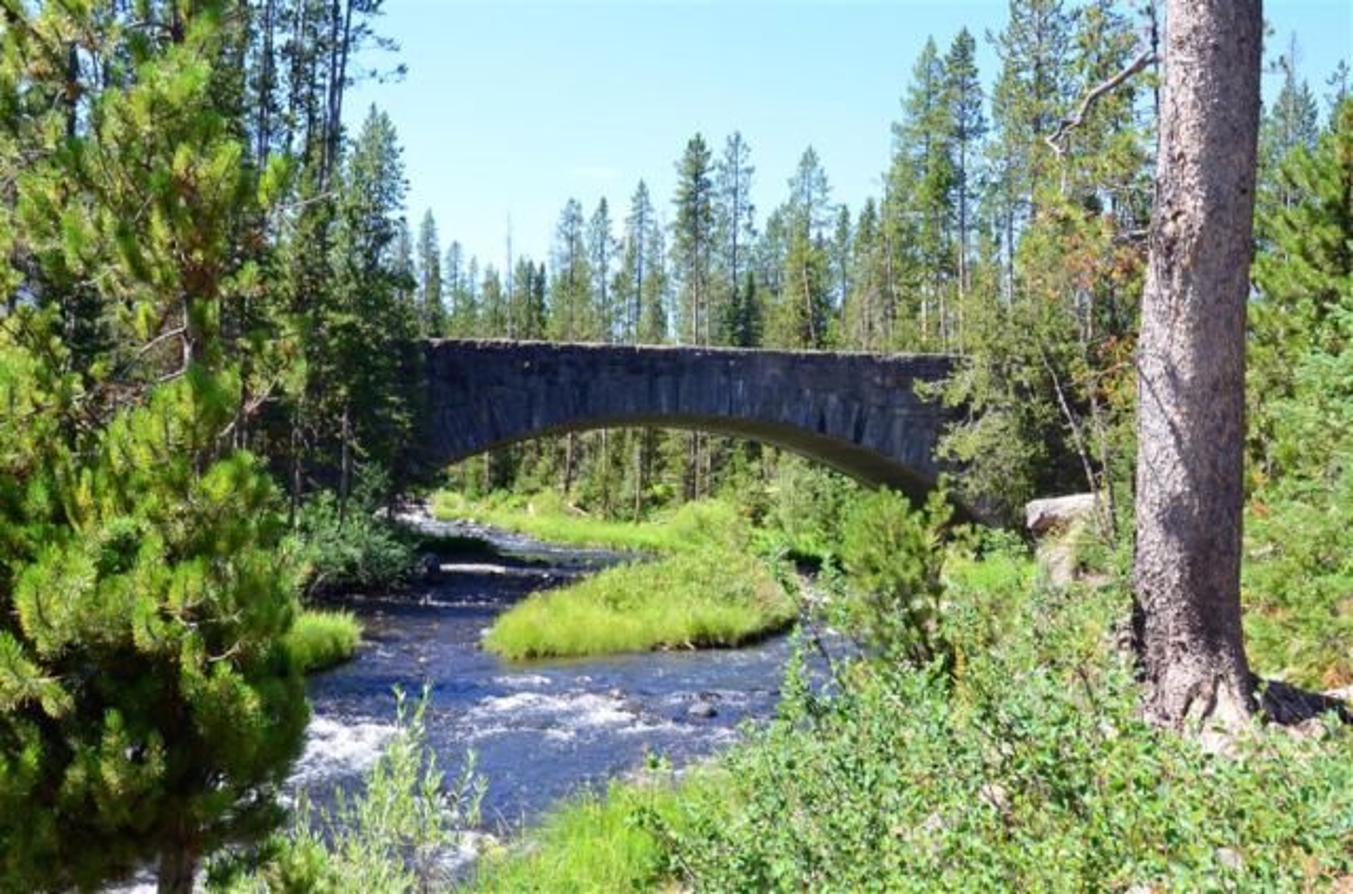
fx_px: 1462
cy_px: 447
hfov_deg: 49.7
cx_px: 676
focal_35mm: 39
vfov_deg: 34.0
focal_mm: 26
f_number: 16
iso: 200
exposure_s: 1/50
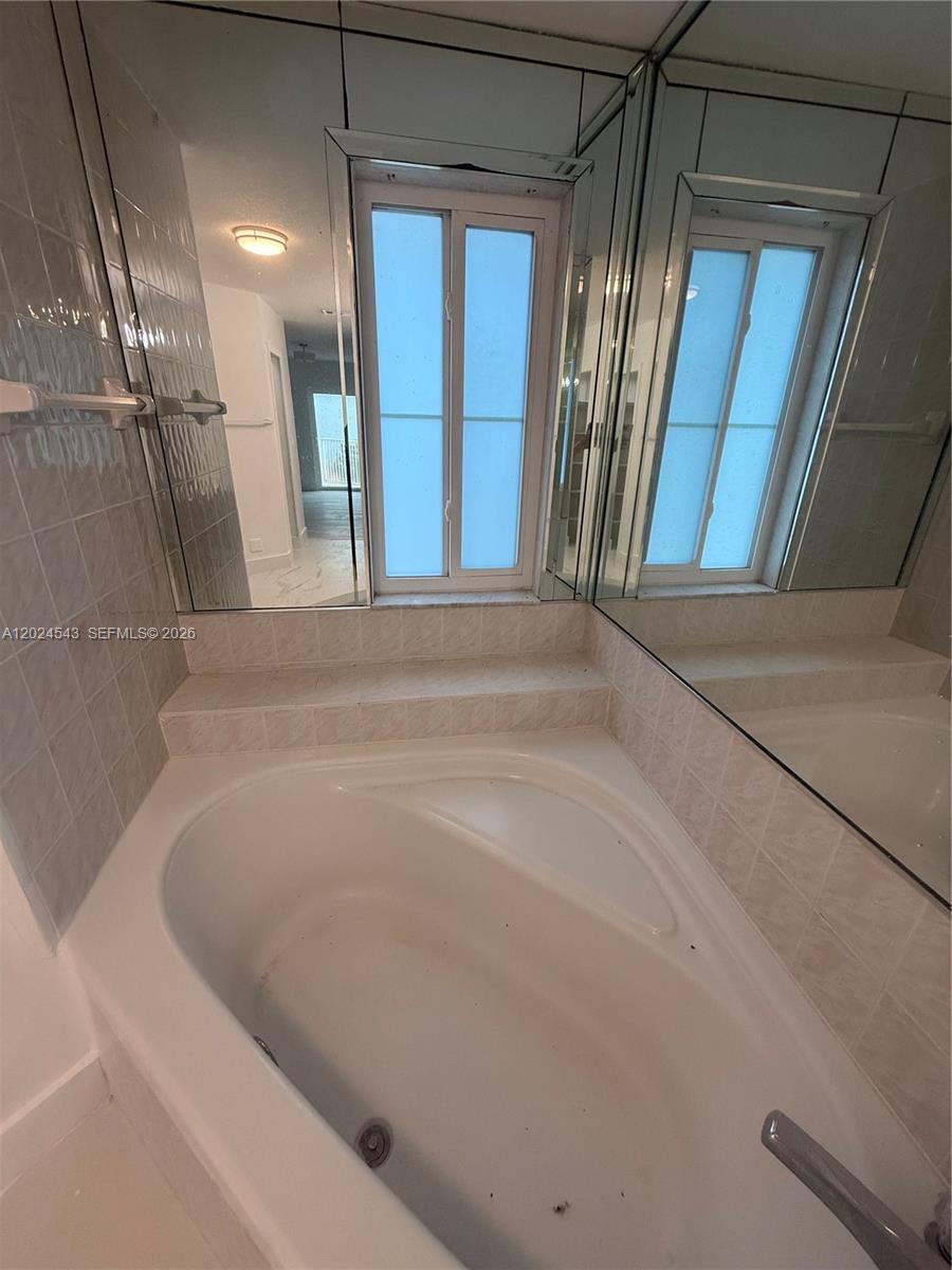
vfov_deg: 102.1
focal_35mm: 14
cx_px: 476
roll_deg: -2.0
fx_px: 513
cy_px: 635
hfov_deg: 85.7
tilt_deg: -21.5
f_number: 2.2
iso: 125
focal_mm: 2.22
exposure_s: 1/120
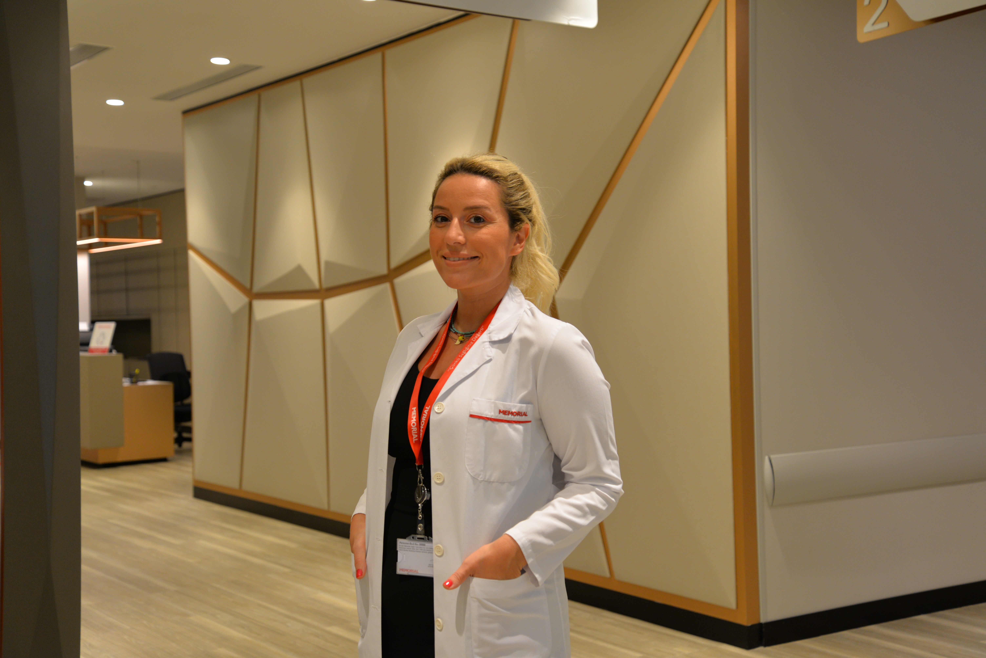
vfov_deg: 28.1
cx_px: 493
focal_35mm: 48
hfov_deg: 41.1
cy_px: 329
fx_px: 1315
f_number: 4.2
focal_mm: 48
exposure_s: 1/50
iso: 800
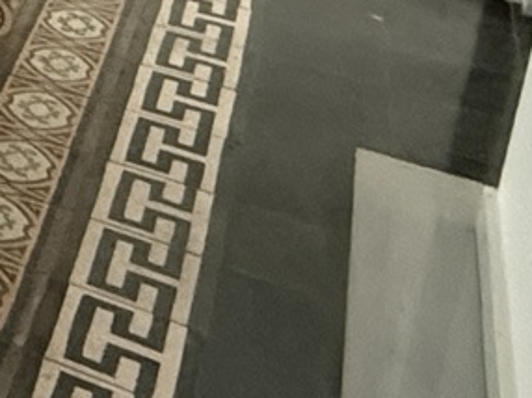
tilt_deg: -12.9
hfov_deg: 13.9
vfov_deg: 13.6
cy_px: -370
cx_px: -783
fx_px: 1443
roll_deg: +0.0
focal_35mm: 94
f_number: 2.2
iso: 800
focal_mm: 2.22
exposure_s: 1/60
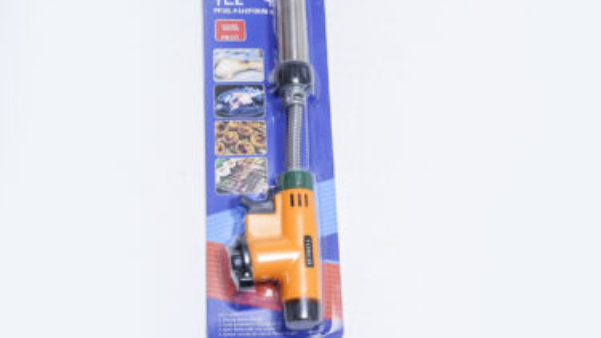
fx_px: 1052
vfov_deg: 18.3
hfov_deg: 31.9
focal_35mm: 66
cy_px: 158
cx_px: 268
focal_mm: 55
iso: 3200
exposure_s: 1/200
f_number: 9
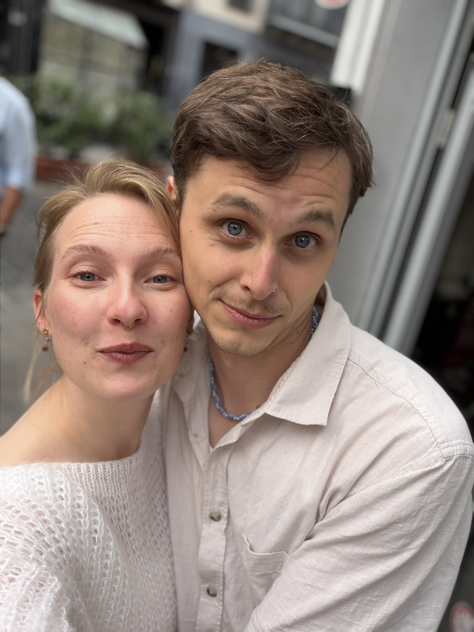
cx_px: 237
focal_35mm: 30
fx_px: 548
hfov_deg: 46.8
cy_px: 316
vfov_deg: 60.0
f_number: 1.9
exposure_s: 1/138
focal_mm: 2.71
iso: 32
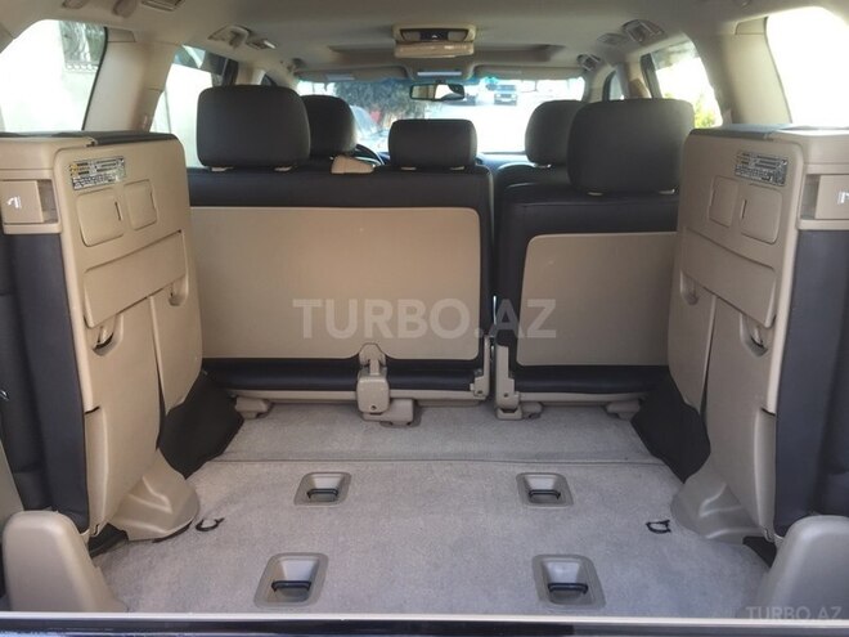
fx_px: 711
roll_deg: +0.2
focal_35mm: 29
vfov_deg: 48.2
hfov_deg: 61.7
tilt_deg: -17.3
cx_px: 424
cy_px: 318
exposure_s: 1/100
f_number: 2.2
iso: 50
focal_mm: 4.15
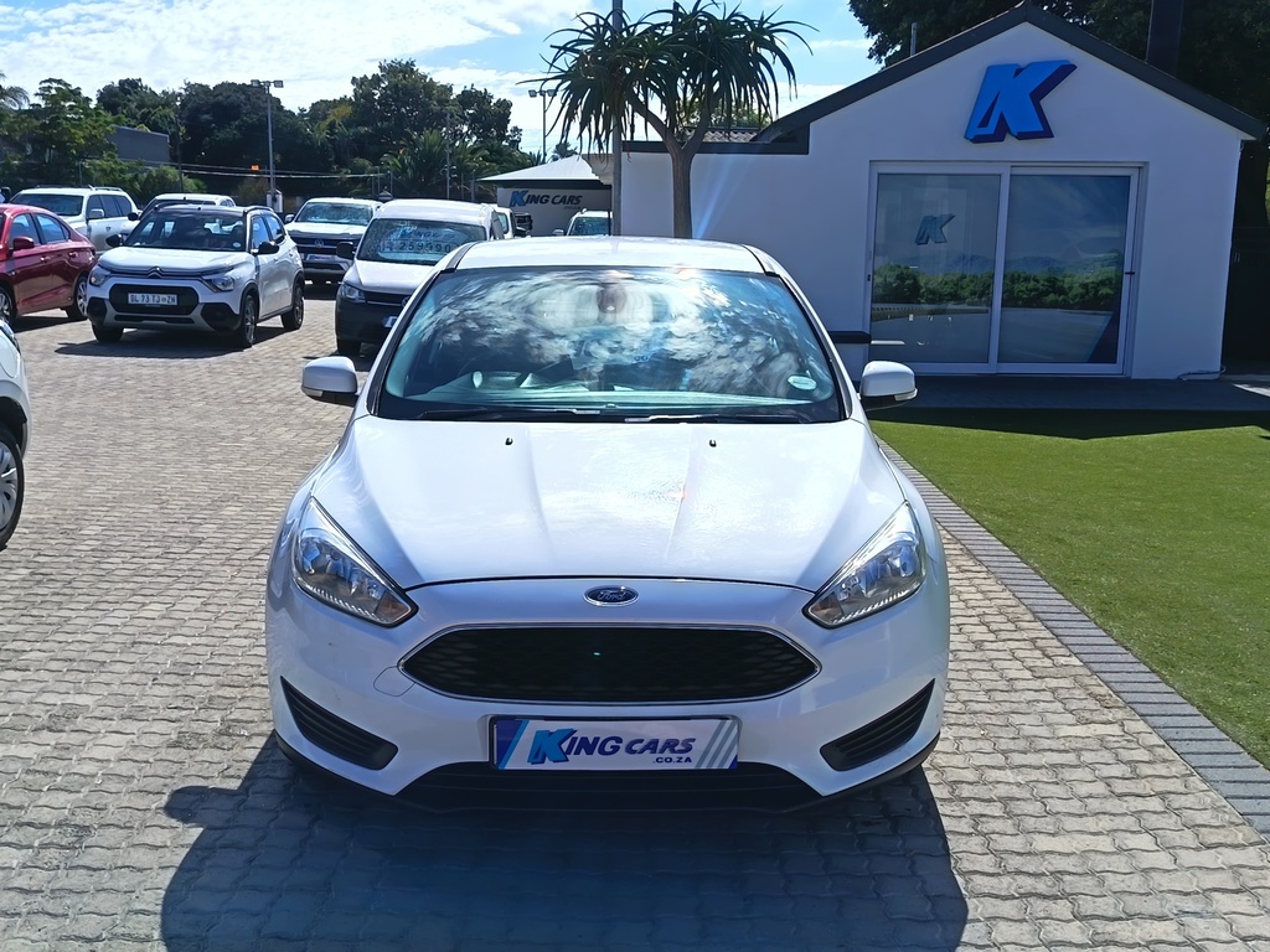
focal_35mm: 36
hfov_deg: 51.4
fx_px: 1321
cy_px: 476
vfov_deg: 39.7
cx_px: 635
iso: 100
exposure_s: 1/1172
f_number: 1.75
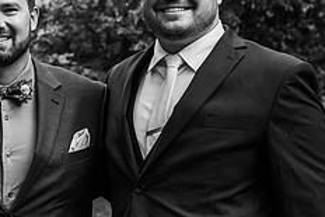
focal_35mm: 122
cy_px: 122
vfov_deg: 11.3
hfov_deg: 16.4
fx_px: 1102
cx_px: -7
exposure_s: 1/400
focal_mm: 46
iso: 200
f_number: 5
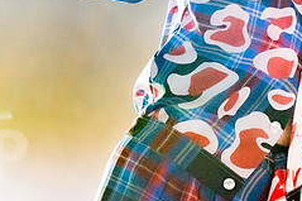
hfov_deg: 9.1
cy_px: -20
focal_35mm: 226
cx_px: 296
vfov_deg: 6.0
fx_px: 1895
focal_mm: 70
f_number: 2.8
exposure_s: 1/800
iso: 2000
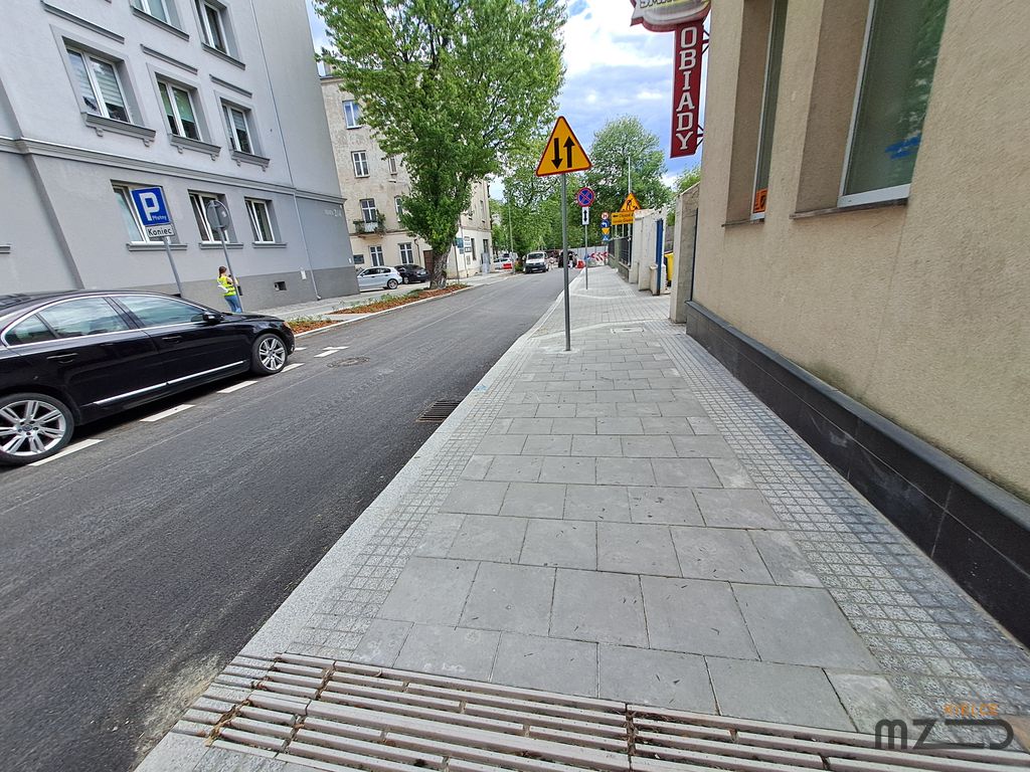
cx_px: 515
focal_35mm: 13
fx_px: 387
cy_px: 386
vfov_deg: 89.9
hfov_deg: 106.2
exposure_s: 1/833
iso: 40
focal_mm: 1.42
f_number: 2.2
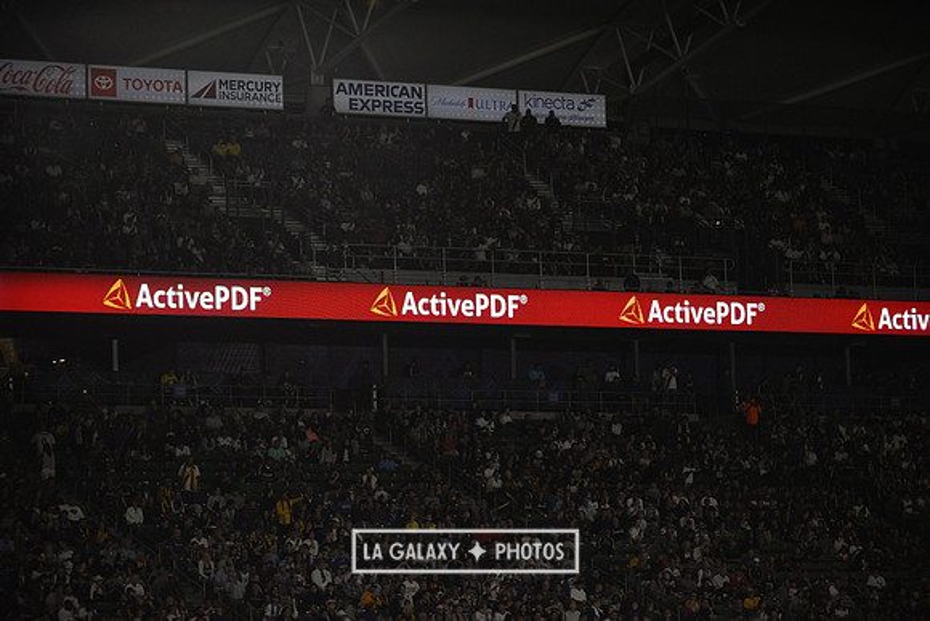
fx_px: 4005
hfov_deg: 13.2
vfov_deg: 8.9
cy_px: 310
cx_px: 465
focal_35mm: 155
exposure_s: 1/3200
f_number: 2.8
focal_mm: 155
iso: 1600
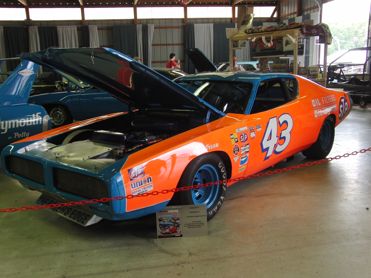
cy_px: 139
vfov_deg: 38.7
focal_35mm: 37
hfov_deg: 50.1
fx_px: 397
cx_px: 186
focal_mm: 6.5
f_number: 3
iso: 100
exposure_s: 1/60
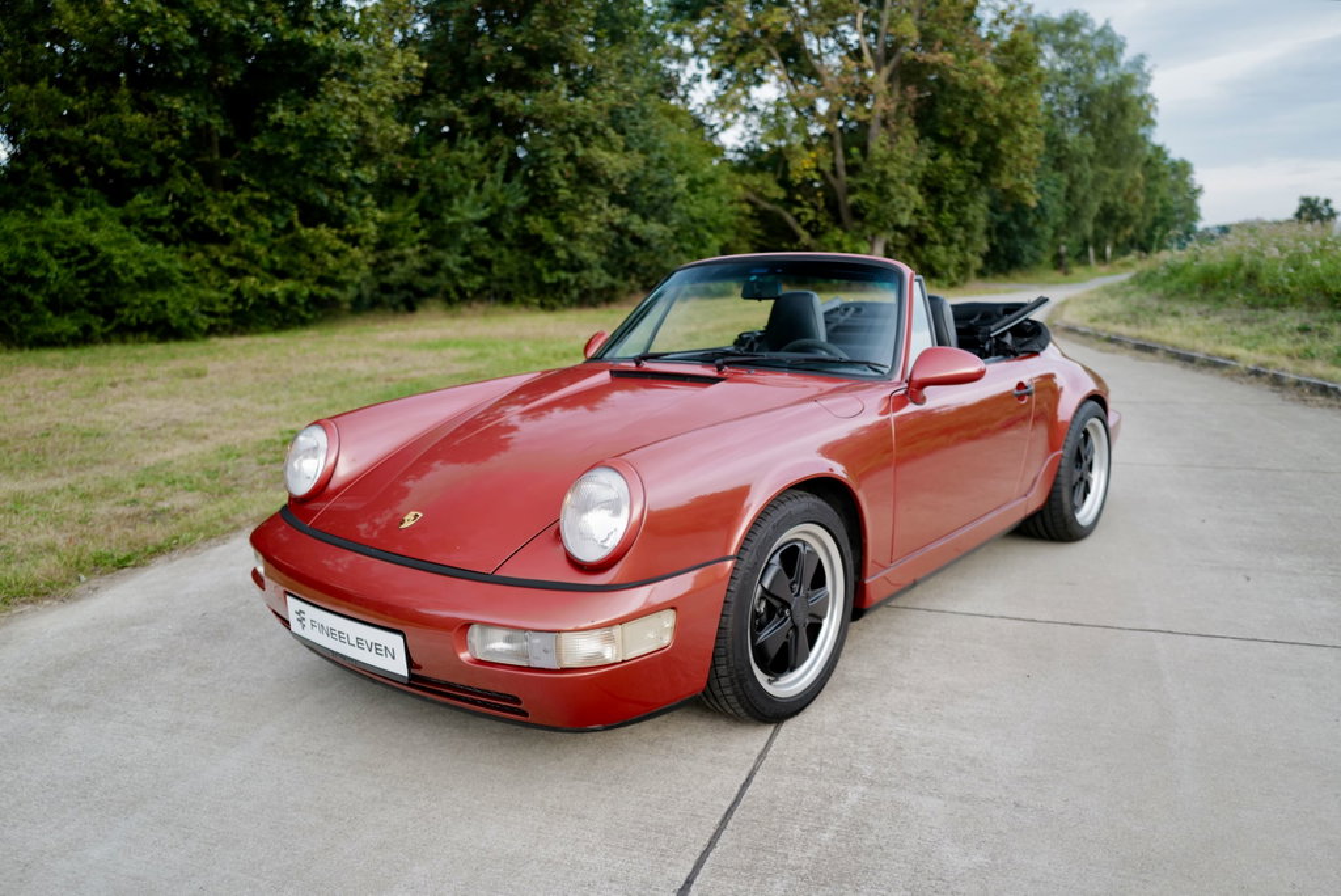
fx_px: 1044
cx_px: 670
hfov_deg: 65.4
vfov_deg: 46.5
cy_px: 448
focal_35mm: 28
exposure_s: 1/60
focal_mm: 28
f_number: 1.8
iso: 100
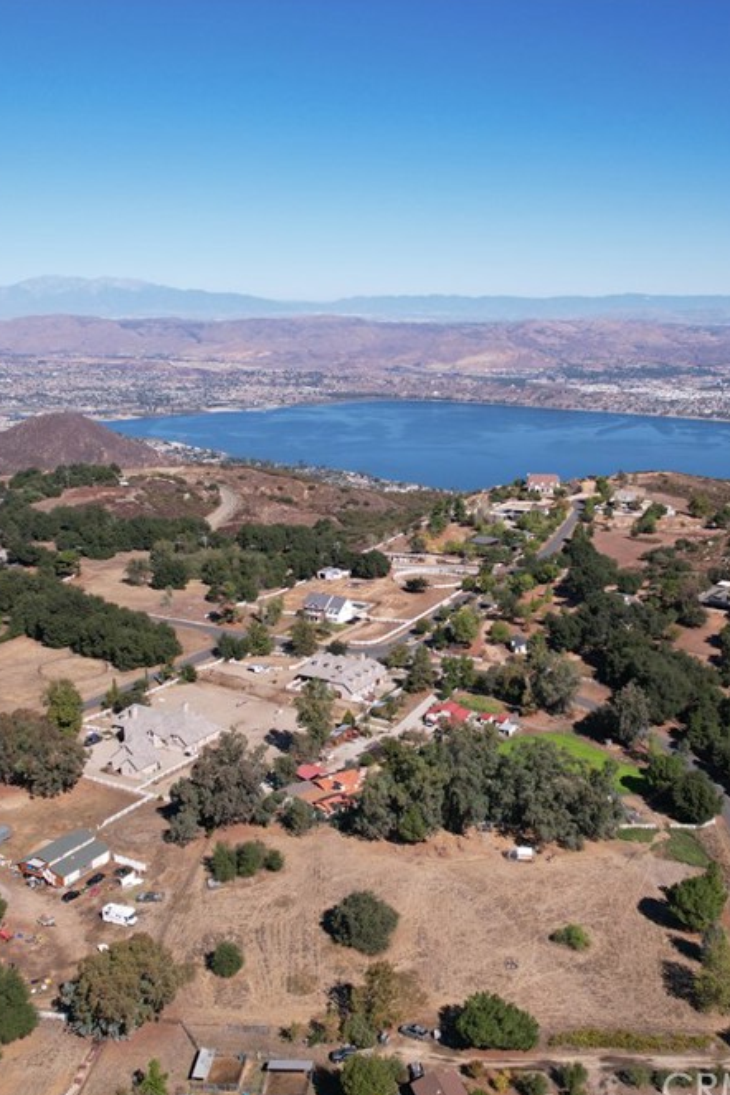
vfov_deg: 55.8
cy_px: 548
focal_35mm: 34
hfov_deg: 38.7
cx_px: 451
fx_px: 1034
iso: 110
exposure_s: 1/80
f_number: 2.8
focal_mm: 8.38
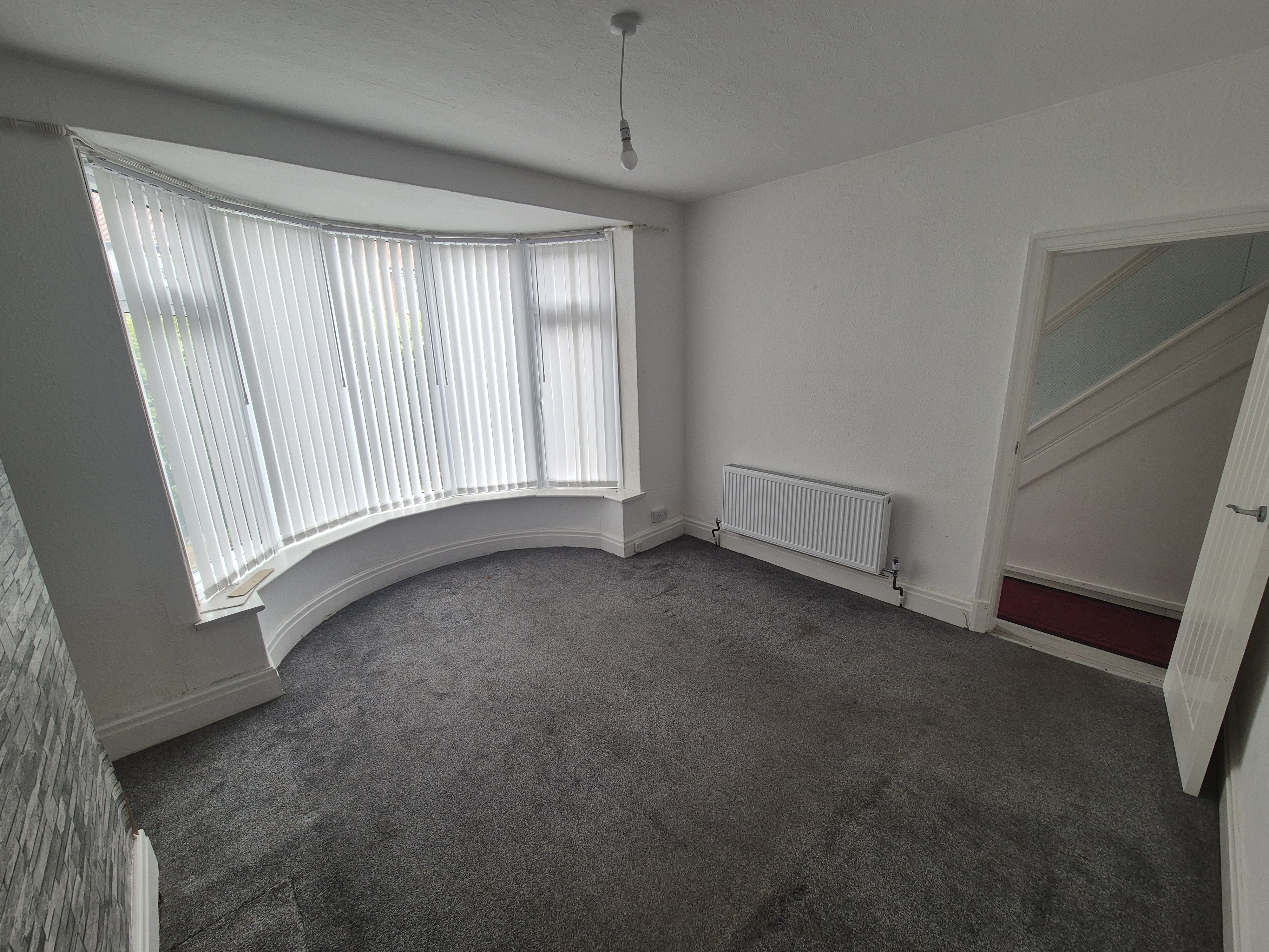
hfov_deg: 106.2
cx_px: 634
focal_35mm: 13
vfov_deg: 89.9
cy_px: 476
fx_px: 477
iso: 50
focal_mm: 2.2
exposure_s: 1/143
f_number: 2.2
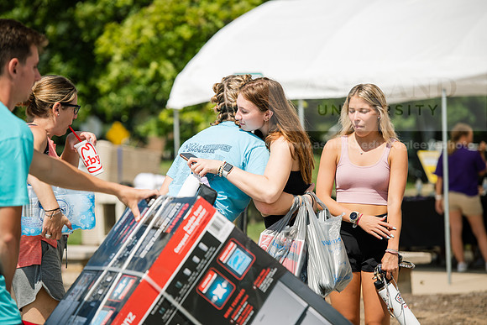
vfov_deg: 8.3
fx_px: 2233
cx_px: 244
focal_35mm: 165
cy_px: 162
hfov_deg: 12.4
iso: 64
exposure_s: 1/640
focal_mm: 165
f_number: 4.5
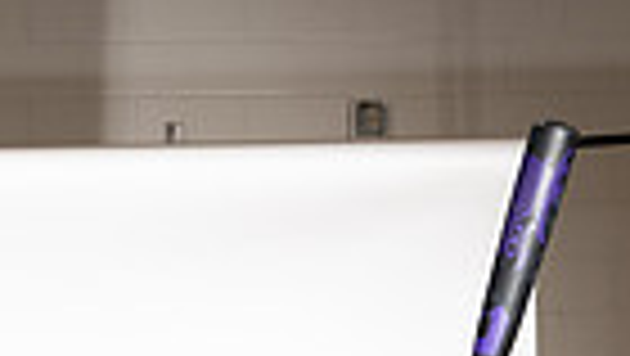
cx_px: 54
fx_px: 1973
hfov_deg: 17.8
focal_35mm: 118
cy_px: 960
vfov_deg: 8.9
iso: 250
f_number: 5.6
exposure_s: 1/250
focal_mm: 35
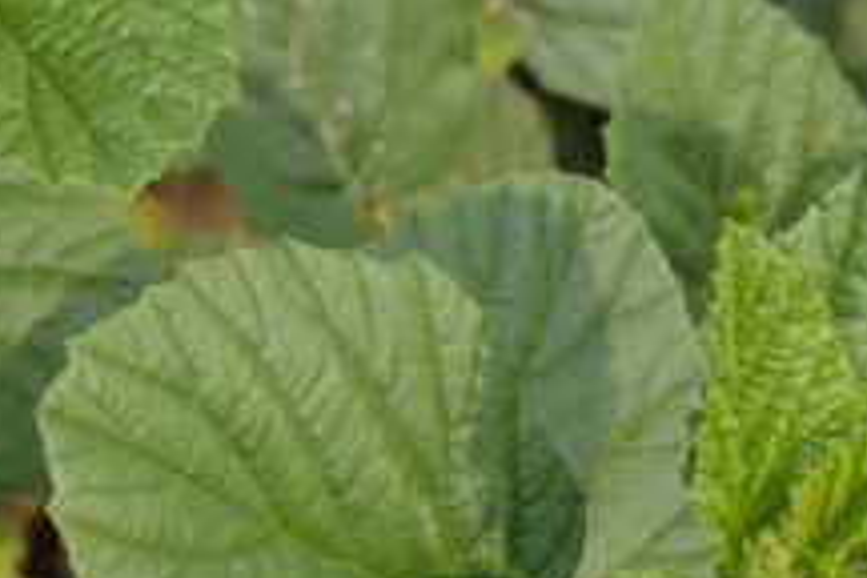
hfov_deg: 6.9
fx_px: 7152
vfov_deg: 4.6
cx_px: 4
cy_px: 271
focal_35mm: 297
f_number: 11
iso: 100
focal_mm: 62
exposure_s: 1/30
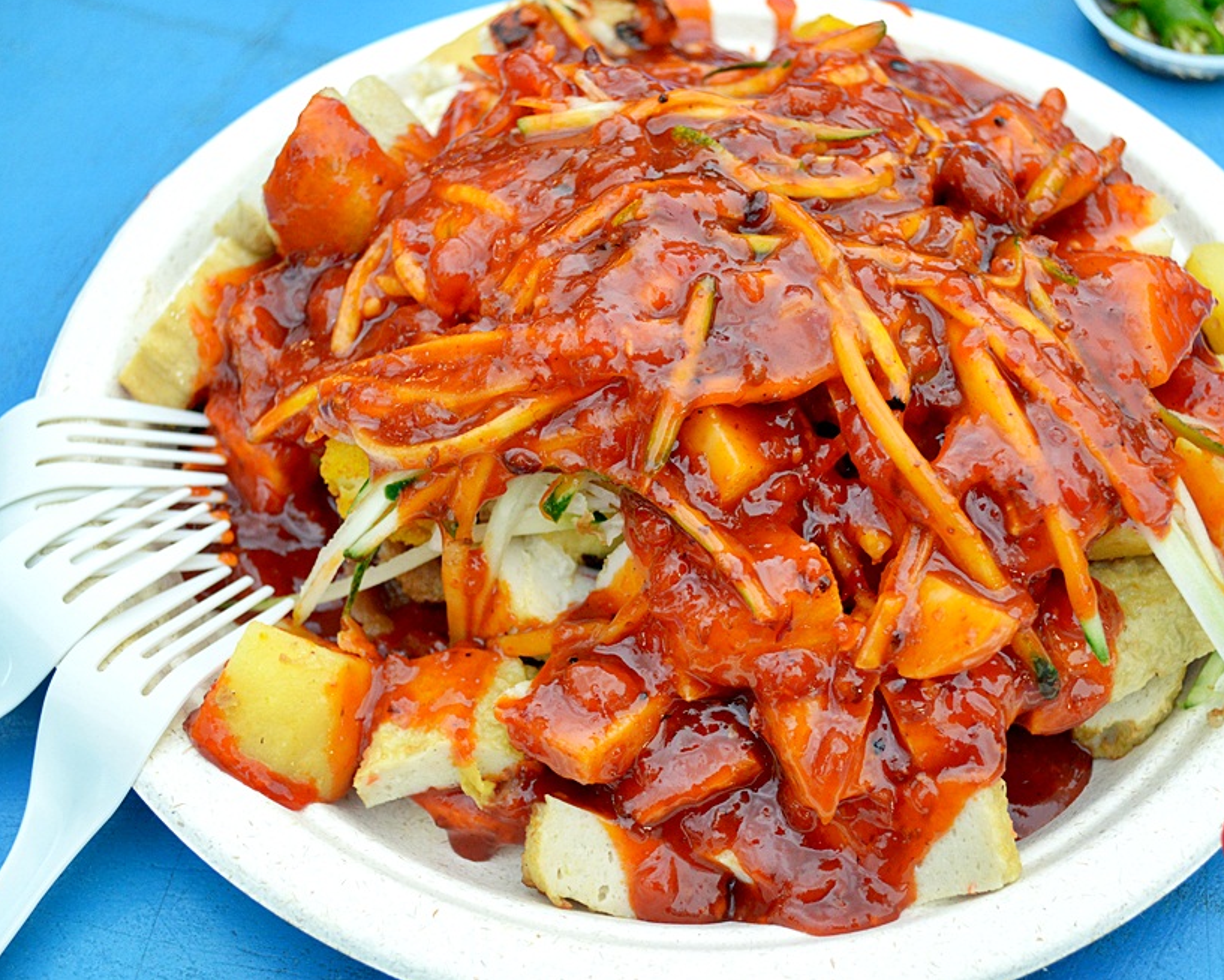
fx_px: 1993
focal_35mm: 55
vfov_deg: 27.6
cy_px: 489
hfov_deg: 34.1
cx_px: 692
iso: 1000
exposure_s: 1/125
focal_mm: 32
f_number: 4.8
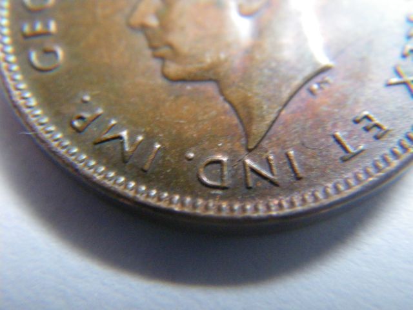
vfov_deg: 28.6
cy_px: 155
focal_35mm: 51
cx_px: 206
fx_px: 608
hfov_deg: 37.5
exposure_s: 1/6
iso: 800
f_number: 4.4
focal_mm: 9.1
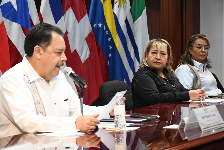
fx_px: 616
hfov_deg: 20.6
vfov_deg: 13.8
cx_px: 112
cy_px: 75
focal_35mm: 99
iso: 3200
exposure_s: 1/100
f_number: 6.3
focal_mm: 66
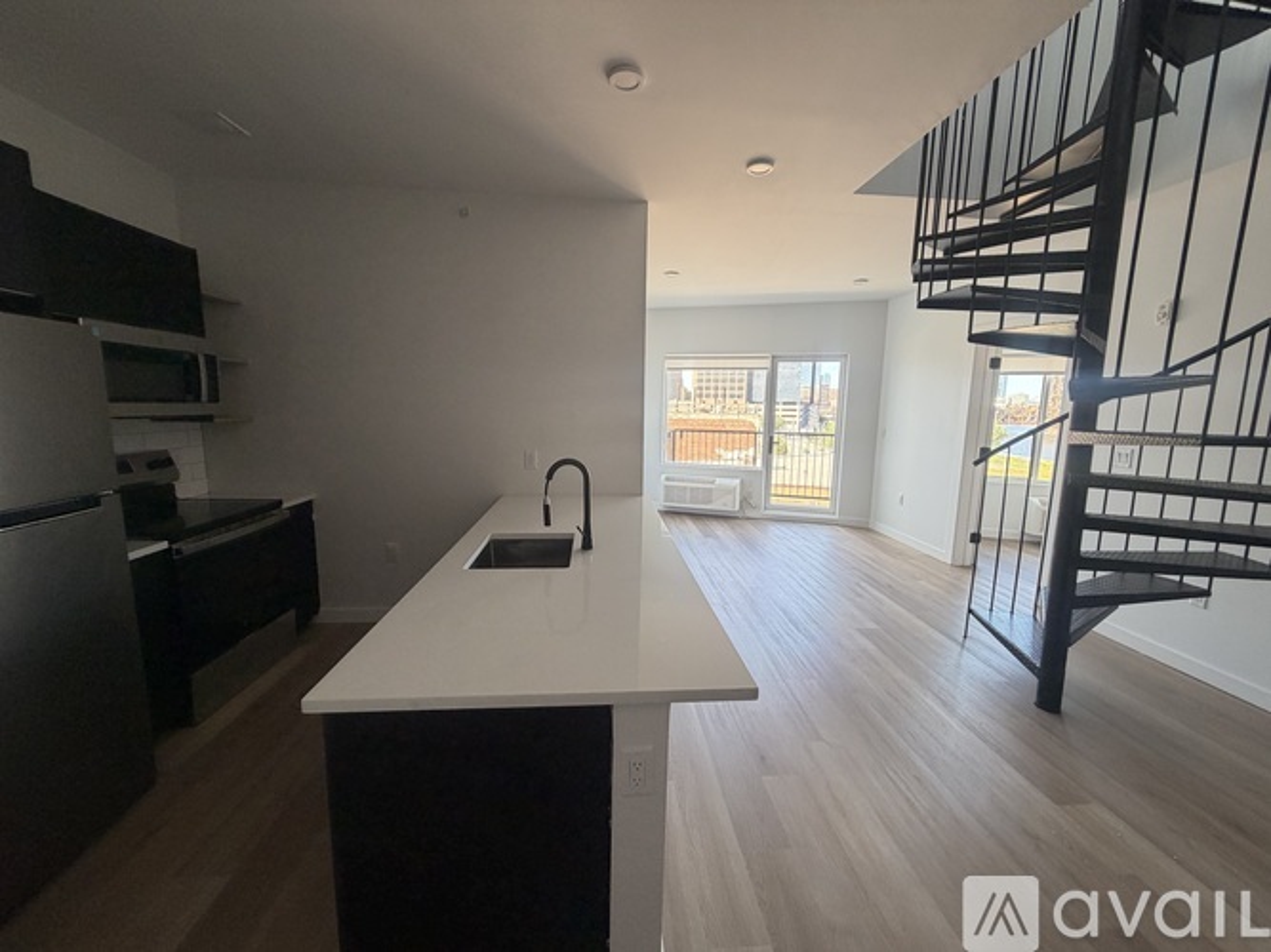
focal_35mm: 14
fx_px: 514
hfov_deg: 102.1
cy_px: 476
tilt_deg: -7.1
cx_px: 636
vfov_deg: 85.7
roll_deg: -1.7
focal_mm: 2.22
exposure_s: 1/121
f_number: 2.2
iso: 160
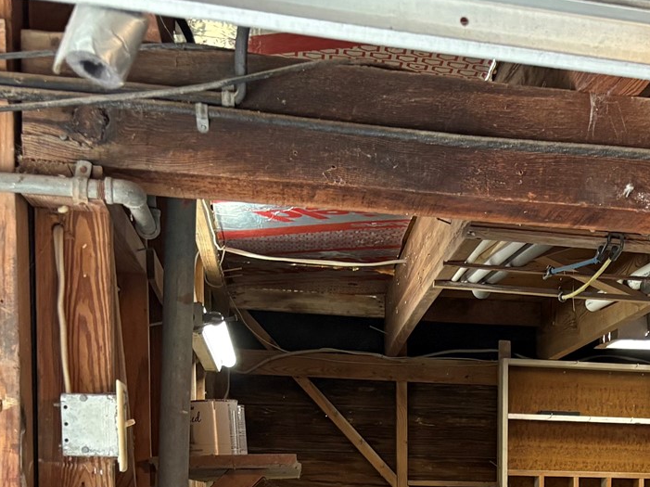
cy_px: 642
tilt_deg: -6.4
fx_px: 1426
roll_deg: -0.1
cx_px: 726
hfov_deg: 23.9
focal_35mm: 76
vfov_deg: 18.0
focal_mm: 5.96
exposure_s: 1/60
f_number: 1.6
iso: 200
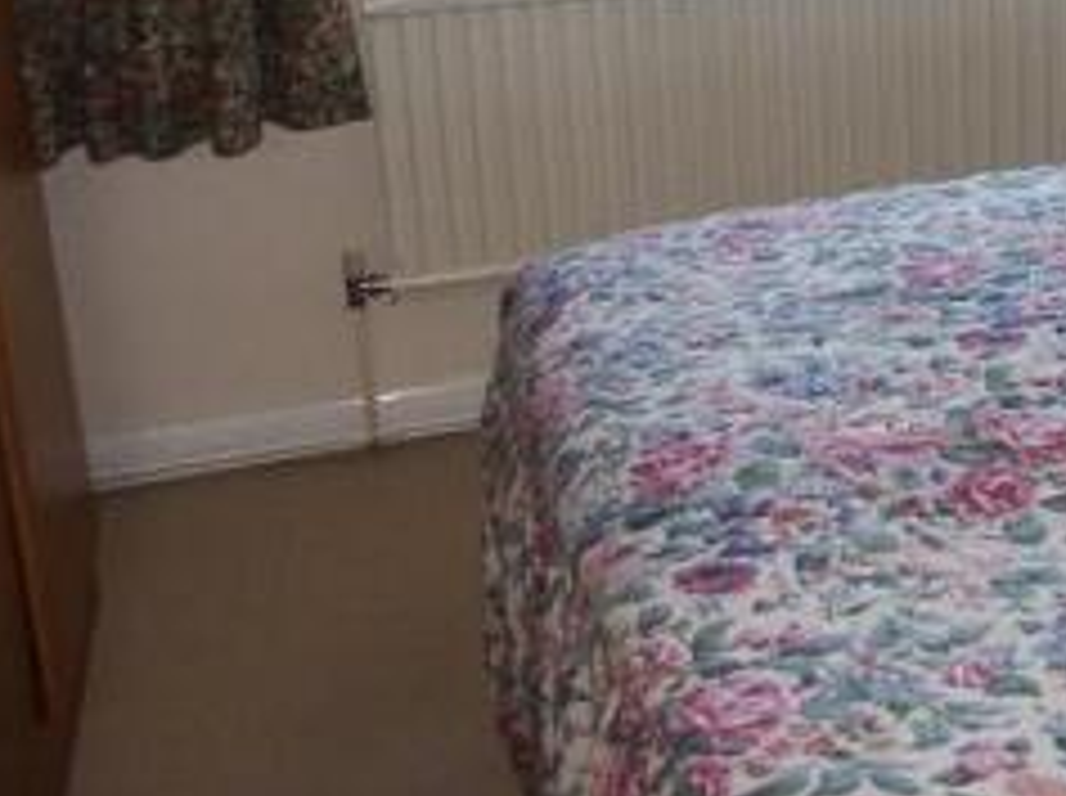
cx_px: 1181
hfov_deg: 26.0
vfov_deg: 20.0
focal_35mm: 69
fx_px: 2122
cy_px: -151
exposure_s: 1/180
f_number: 2.8
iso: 200
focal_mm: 7.37
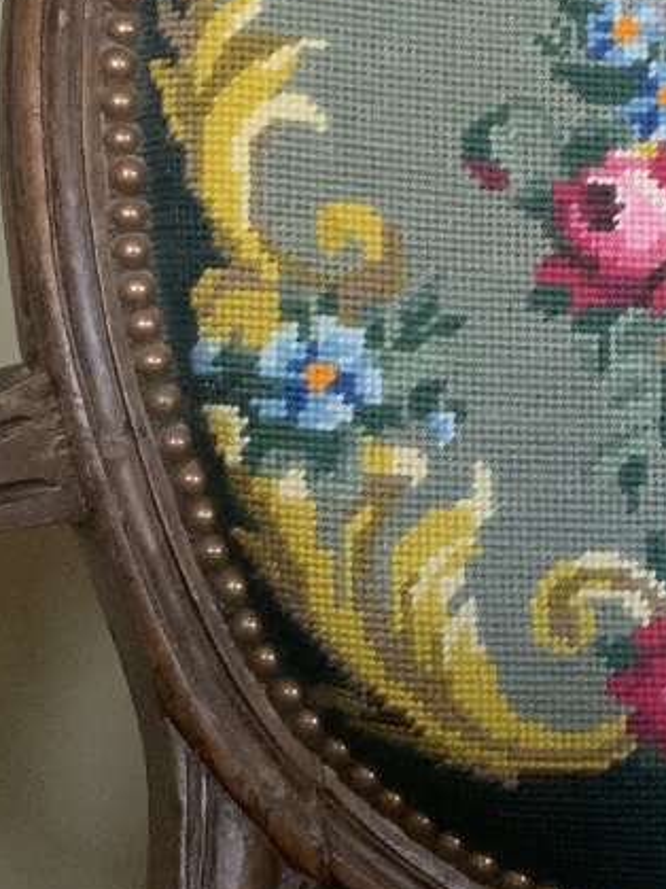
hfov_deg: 17.2
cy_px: 291
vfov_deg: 23.5
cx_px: 728
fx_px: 2130
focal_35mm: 83
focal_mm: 3
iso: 250
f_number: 1.8
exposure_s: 1/60
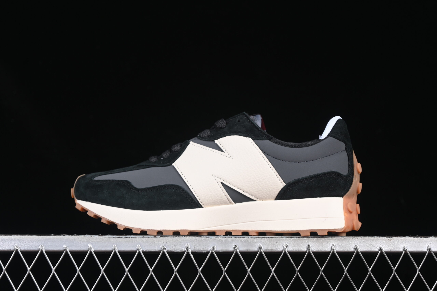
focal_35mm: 75
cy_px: 146
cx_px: 218
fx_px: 910
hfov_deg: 27.0
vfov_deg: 18.2
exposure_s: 1/60
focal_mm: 50
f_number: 6.3
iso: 160
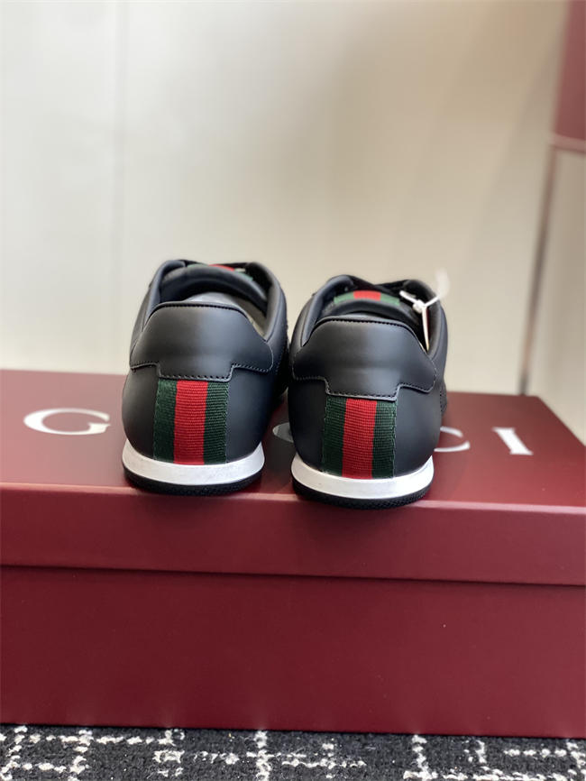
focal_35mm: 52
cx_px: 293
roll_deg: -4.8
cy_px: 390
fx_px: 1173
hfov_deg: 28.0
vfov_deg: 36.8
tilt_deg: -14.8
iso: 125
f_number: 2
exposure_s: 1/122
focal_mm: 6
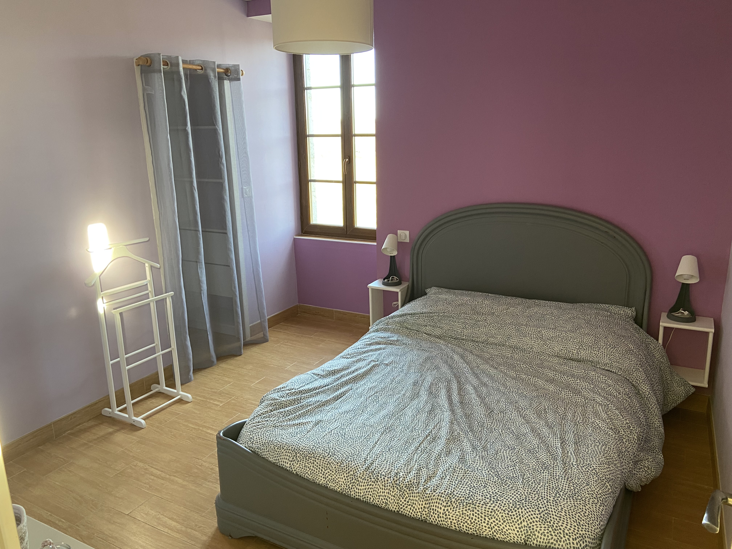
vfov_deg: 53.1
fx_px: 550
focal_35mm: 26
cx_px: 366
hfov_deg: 67.3
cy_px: 274
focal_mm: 4.25
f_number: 1.8
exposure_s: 1/65
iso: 125
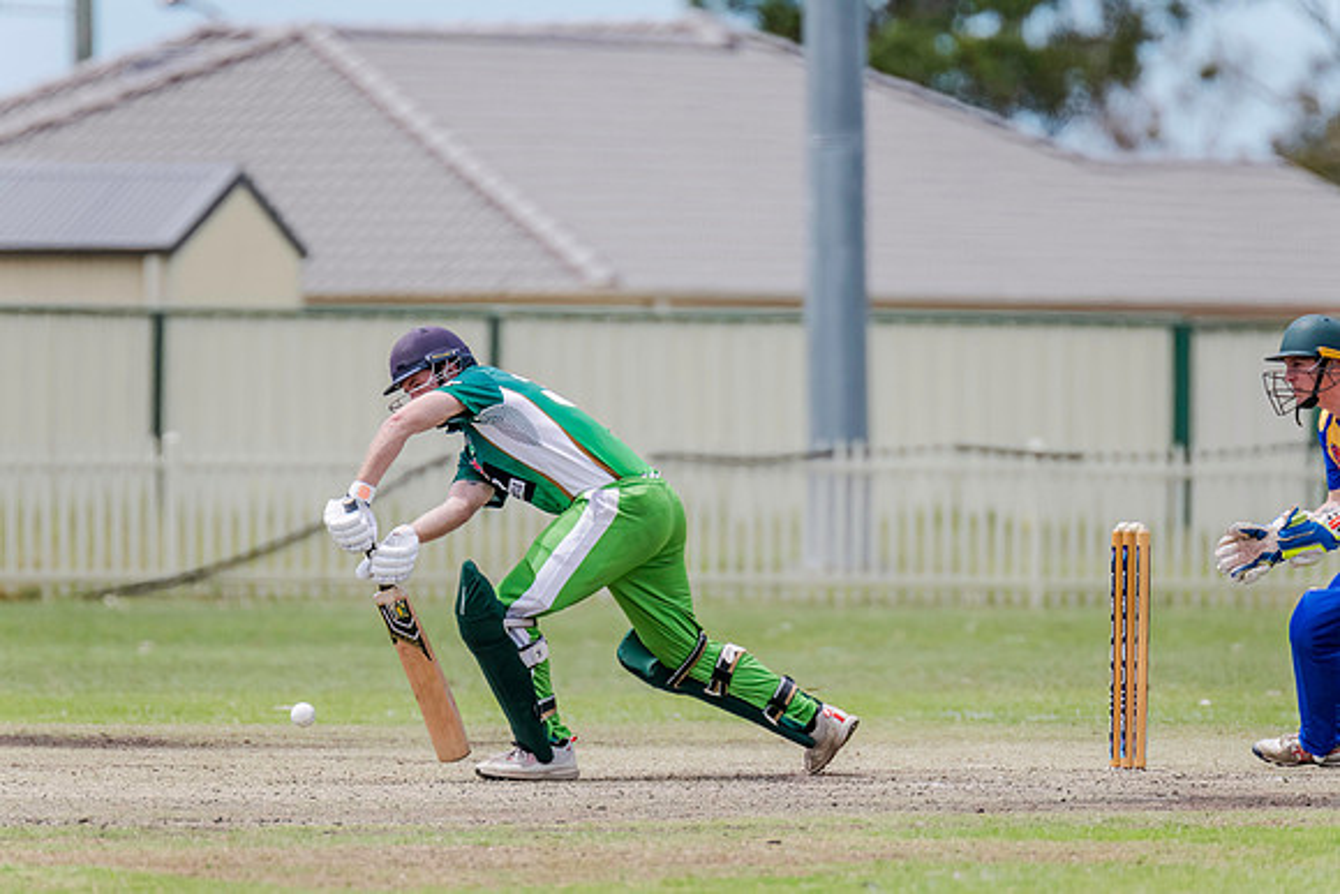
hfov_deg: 3.4
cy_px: 447
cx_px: 670
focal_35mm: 600
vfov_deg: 2.3
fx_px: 22338
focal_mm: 600
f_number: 7.1
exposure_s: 1/2500
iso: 800
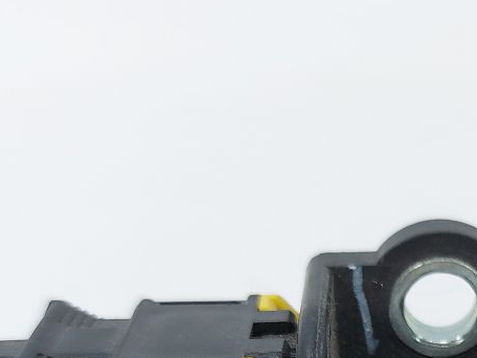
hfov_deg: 25.4
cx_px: 471
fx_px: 1006
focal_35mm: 73
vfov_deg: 18.9
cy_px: 449
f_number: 1.8
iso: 64
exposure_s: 1/50
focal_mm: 5.23
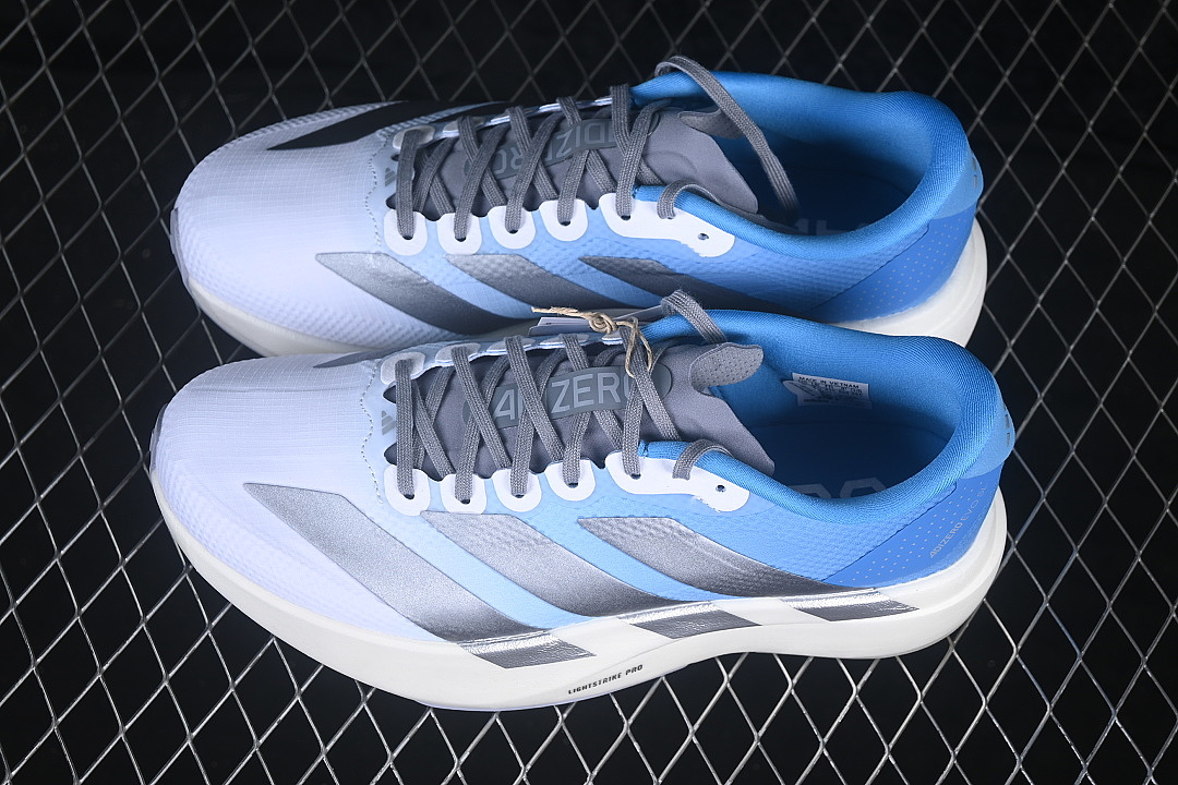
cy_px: 392
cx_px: 589
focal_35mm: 75
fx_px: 2454
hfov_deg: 27.0
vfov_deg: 18.2
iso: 160
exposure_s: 1/80
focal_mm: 50
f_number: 7.1
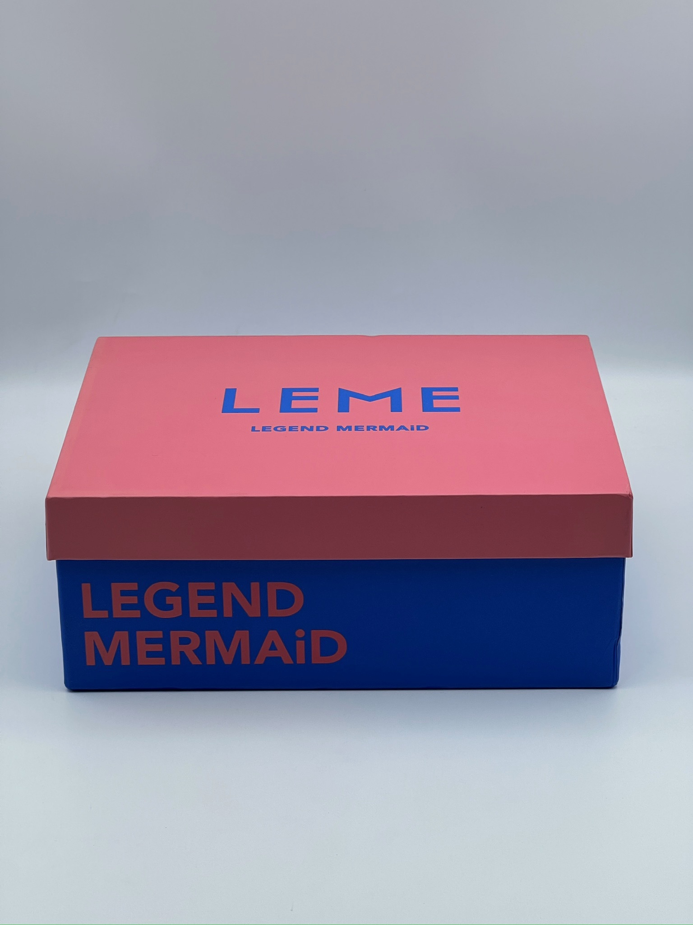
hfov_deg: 19.1
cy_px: 462
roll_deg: +1.3
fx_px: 2055
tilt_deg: -22.9
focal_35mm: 77
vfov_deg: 25.3
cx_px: 346
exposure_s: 1/99
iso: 32
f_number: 2.8
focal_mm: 9
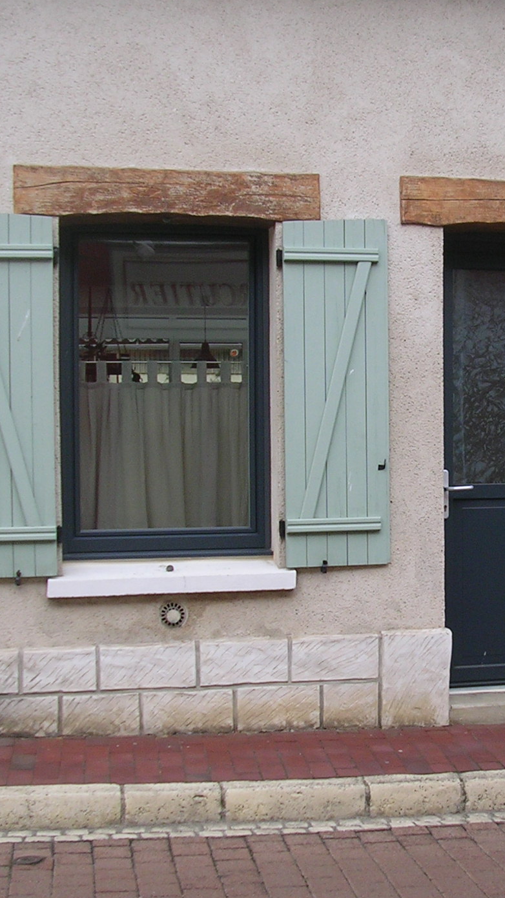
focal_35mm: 61
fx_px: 1452
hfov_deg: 19.5
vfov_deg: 34.4
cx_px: 429
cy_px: 443
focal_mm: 5.8
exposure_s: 1/374
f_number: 2.8
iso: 50
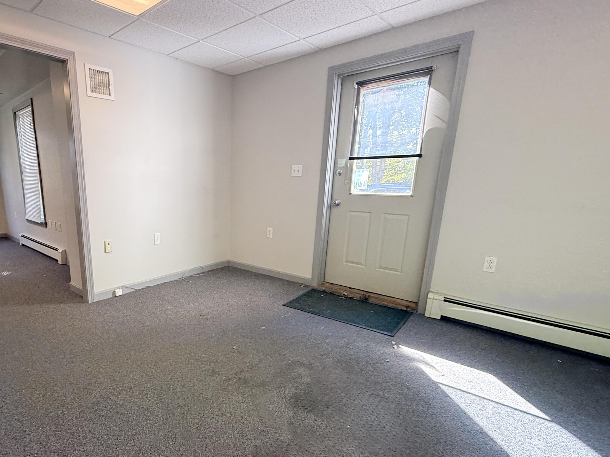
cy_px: 260
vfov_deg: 68.4
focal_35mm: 19
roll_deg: -0.3
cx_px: 204
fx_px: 335
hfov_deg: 81.8
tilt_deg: -14.4
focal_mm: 2.22
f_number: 2.2
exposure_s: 1/120
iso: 250
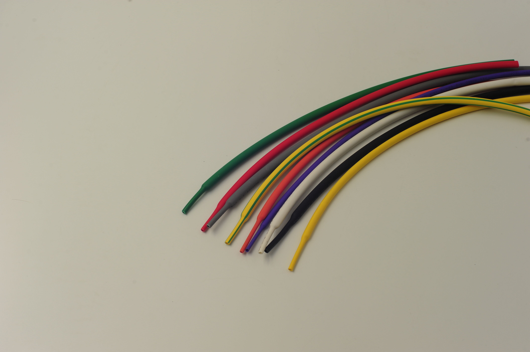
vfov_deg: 27.0
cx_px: 265
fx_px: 736
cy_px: 176
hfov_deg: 39.6
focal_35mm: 50
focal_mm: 50
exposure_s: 1/100
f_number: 10
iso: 250
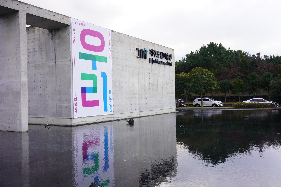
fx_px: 273
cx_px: 140
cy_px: 94
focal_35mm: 35
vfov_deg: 37.9
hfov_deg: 54.4
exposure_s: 1/160
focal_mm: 35
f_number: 14
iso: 800
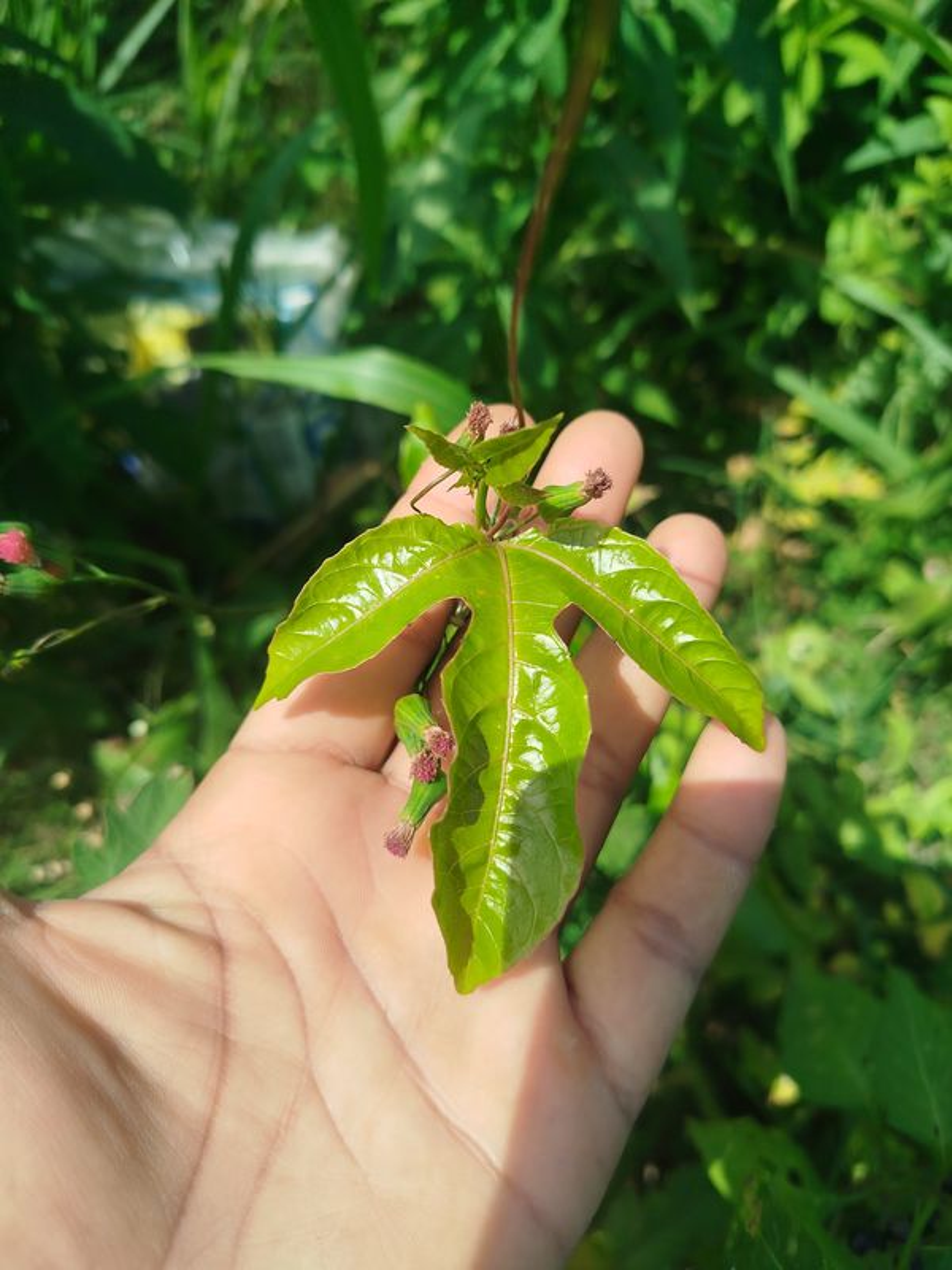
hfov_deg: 56.8
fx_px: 880
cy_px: 635
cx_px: 476
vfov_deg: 71.6
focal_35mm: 24
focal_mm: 5.31
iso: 50
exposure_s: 1/890
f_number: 1.7
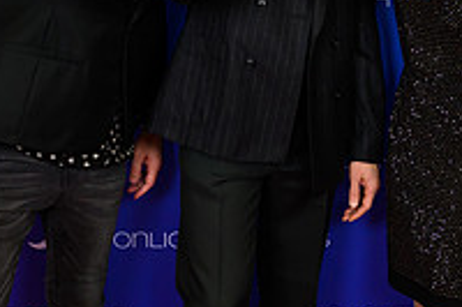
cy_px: -30
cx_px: 379
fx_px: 1192
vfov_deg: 14.3
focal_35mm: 93
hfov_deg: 21.6
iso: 1000
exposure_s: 1/320
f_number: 5
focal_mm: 32
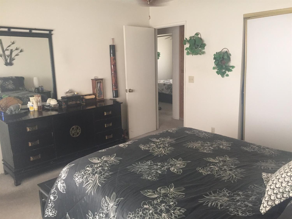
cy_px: 110
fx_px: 245
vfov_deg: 48.2
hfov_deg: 61.7
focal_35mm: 29
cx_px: 146
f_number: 2.2
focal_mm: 4.15
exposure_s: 1/20
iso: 250
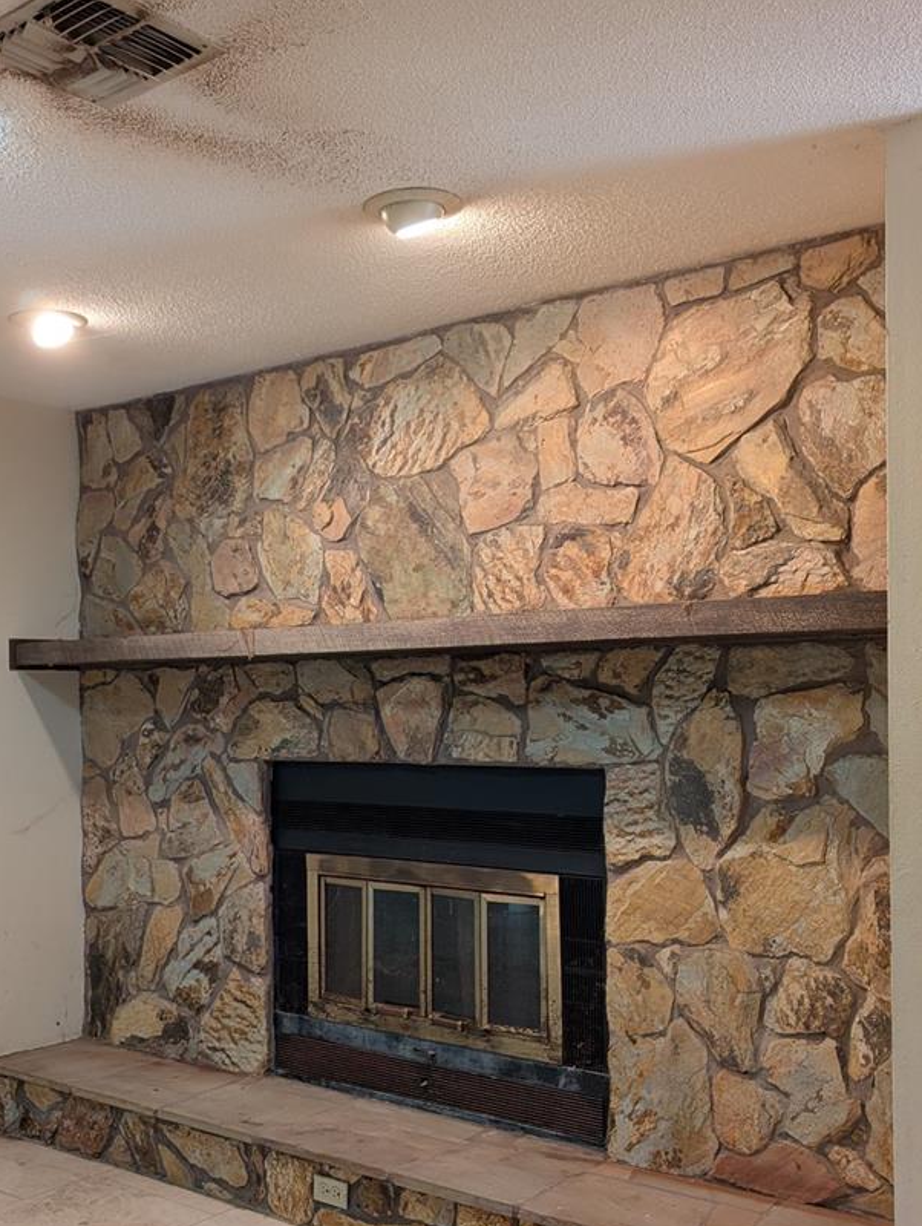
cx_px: 342
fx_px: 1276
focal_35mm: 36
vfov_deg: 51.0
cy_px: 720
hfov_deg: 39.5
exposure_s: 1/24
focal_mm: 6.9
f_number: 1.68
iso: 95
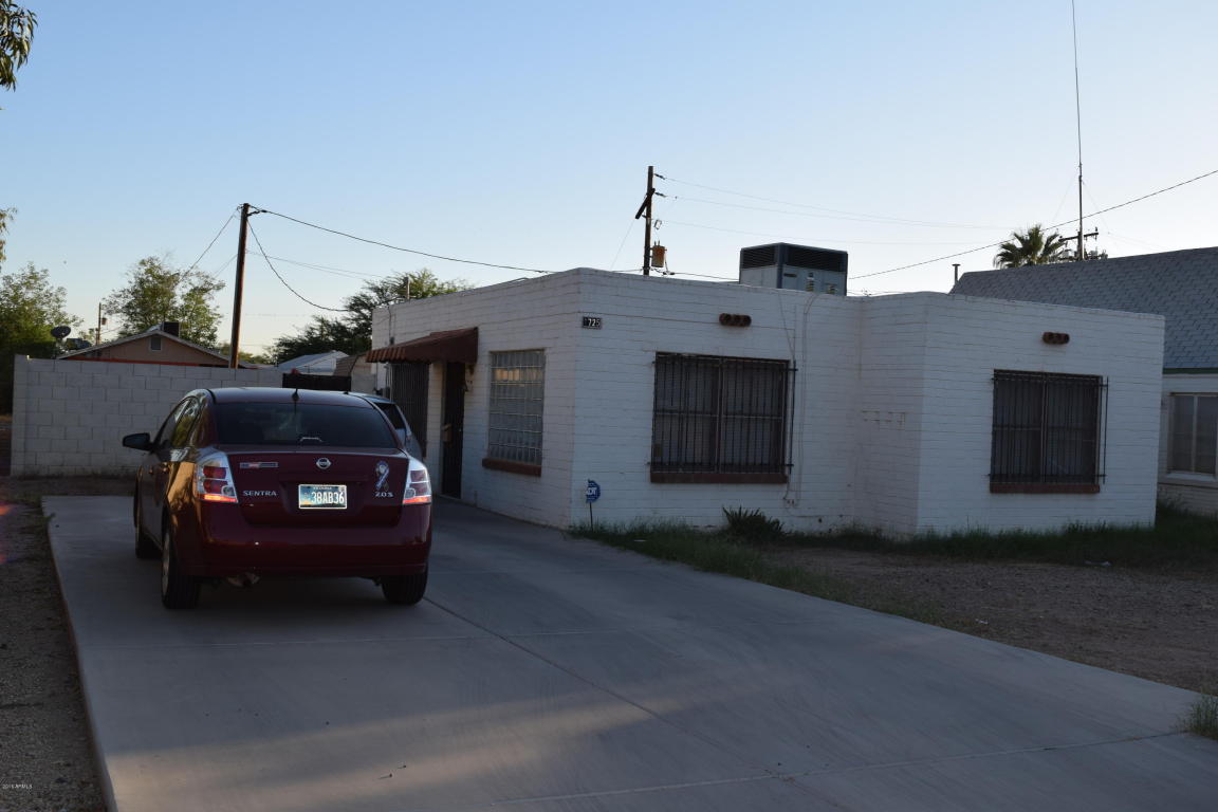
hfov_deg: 53.1
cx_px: 609
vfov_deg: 36.9
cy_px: 406
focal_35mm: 36
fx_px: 1218
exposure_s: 1/200
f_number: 8
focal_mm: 24
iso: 100
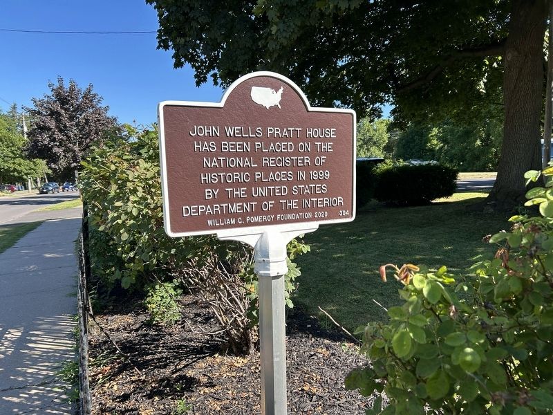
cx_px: 276
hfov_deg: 67.3
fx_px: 415
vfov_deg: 53.1
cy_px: 208
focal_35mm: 26
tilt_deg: -6.3
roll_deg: +2.1
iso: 50
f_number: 1.5
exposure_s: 1/1196
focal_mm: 5.7
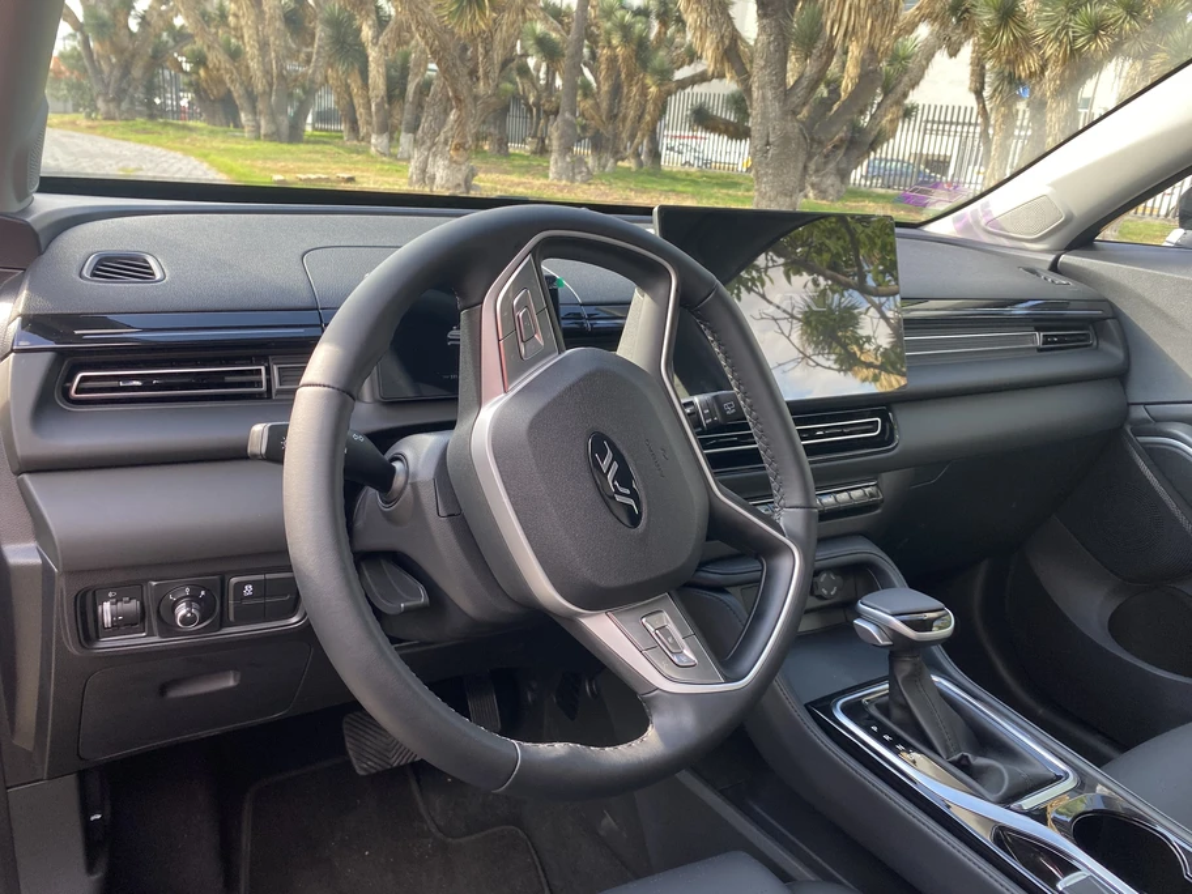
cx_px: 596
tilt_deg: -17.1
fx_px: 895
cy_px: 447
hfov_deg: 67.3
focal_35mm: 26
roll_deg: -5.5
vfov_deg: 53.1
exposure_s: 1/122
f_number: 1.8
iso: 64
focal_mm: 4.25
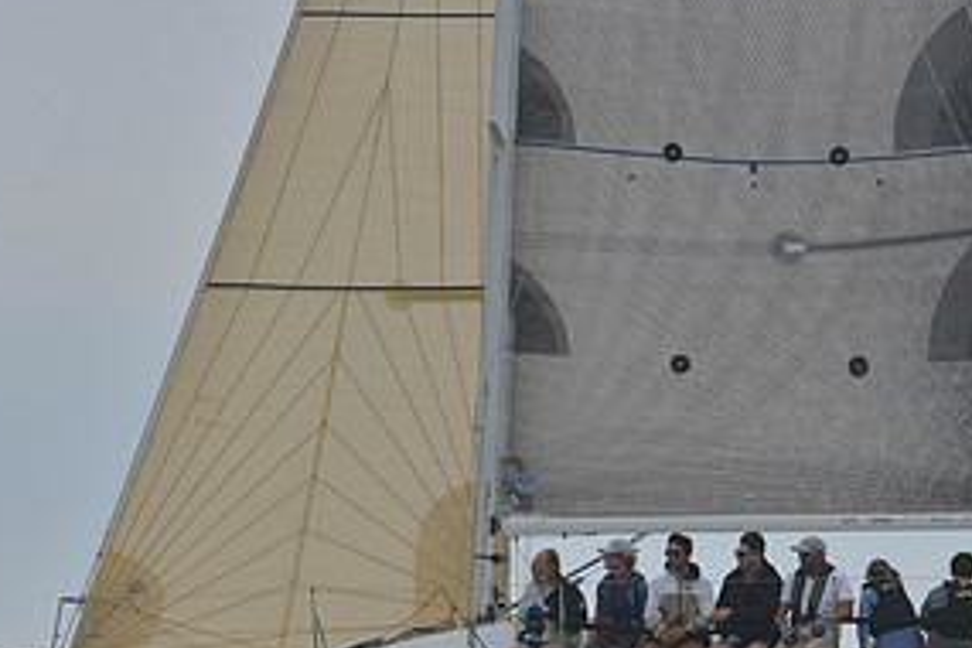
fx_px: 10988
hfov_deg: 5.1
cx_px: 720
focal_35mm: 407
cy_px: 558
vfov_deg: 3.4
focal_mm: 200
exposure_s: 1/800
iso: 280
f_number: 7.1
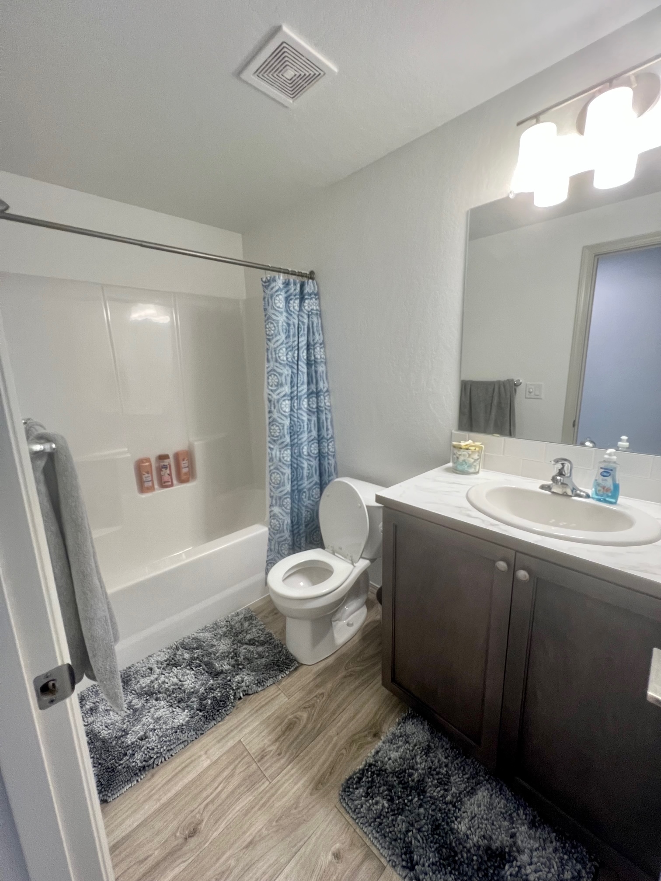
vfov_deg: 106.2
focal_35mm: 13
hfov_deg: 89.9
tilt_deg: -11.7
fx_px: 331
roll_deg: +1.6
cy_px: 440
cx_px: 330
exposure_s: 1/120
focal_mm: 1.57
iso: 250
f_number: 1.8
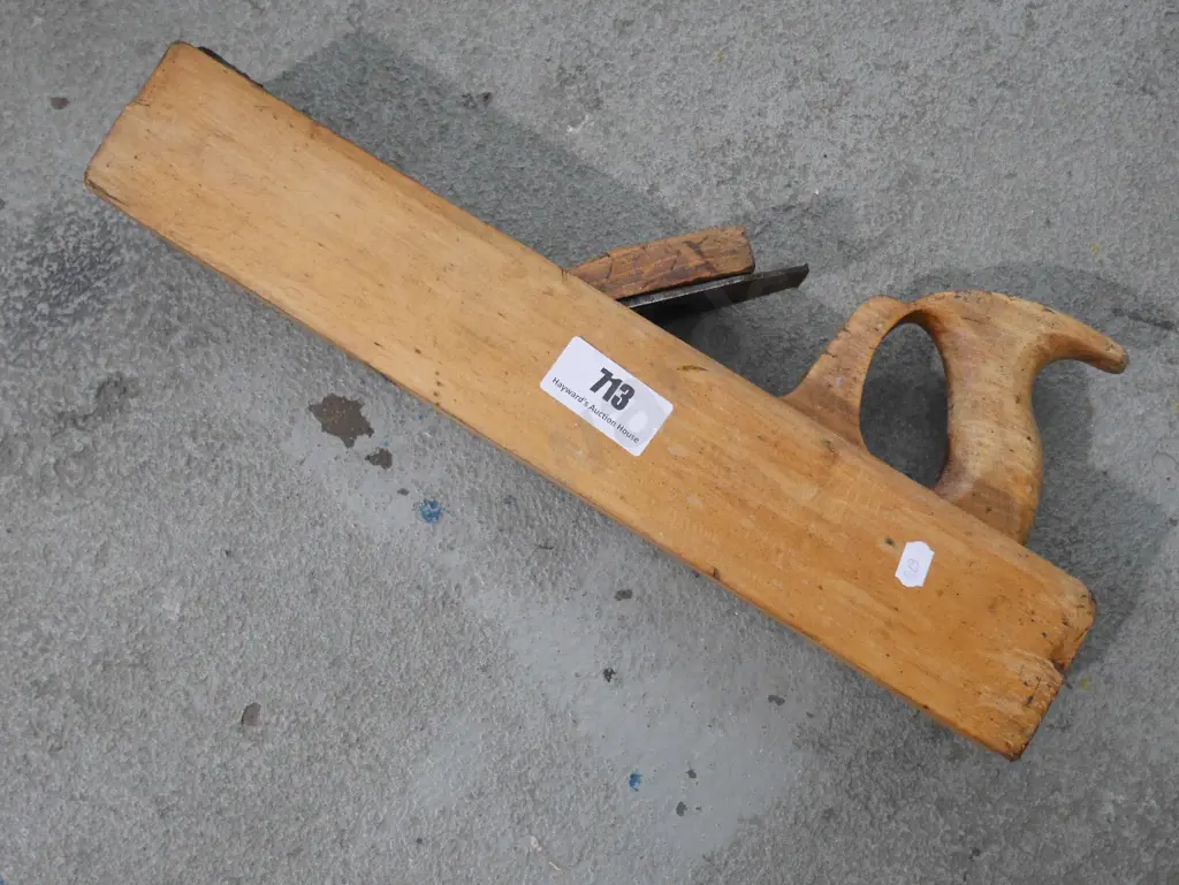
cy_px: 442
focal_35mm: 34
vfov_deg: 41.8
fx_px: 1159
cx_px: 590
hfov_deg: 53.9
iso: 3200
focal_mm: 17
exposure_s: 1/80
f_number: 4.1
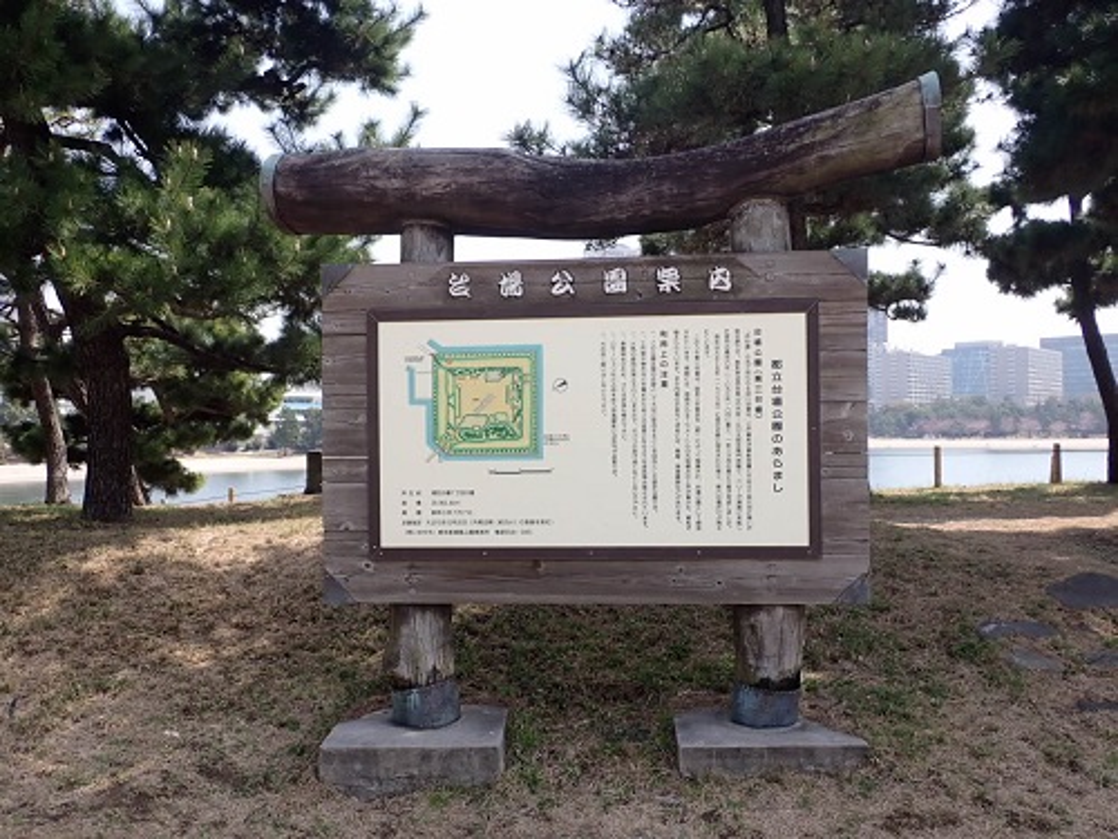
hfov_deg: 56.8
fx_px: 1034
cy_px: 420
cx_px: 559
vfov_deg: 44.2
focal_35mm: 32
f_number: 3.2
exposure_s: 1/500
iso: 100
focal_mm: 5.79
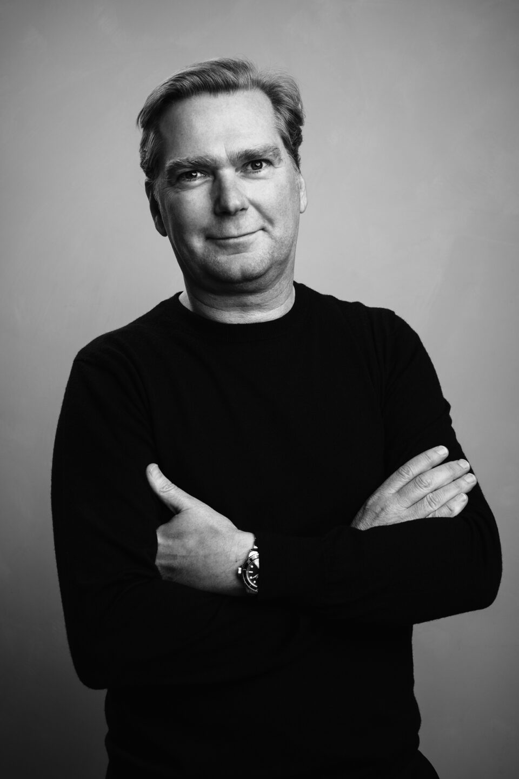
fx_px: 1081
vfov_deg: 39.6
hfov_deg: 27.0
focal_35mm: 50
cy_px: 390
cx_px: 260
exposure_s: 1/160
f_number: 11
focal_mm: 50
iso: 200
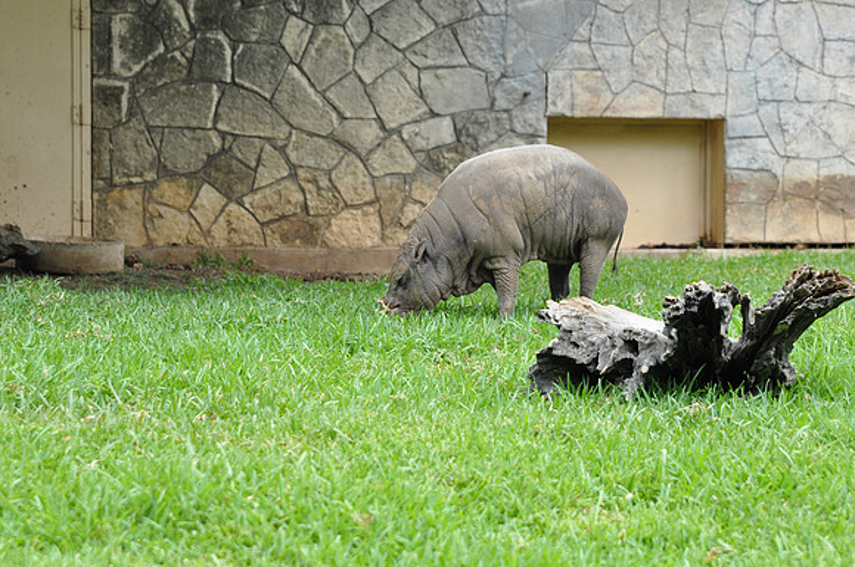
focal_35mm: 105
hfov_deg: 19.5
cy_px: 284
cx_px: 428
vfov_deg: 13.0
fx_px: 2490
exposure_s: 1/400
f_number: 5
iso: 400
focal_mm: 70
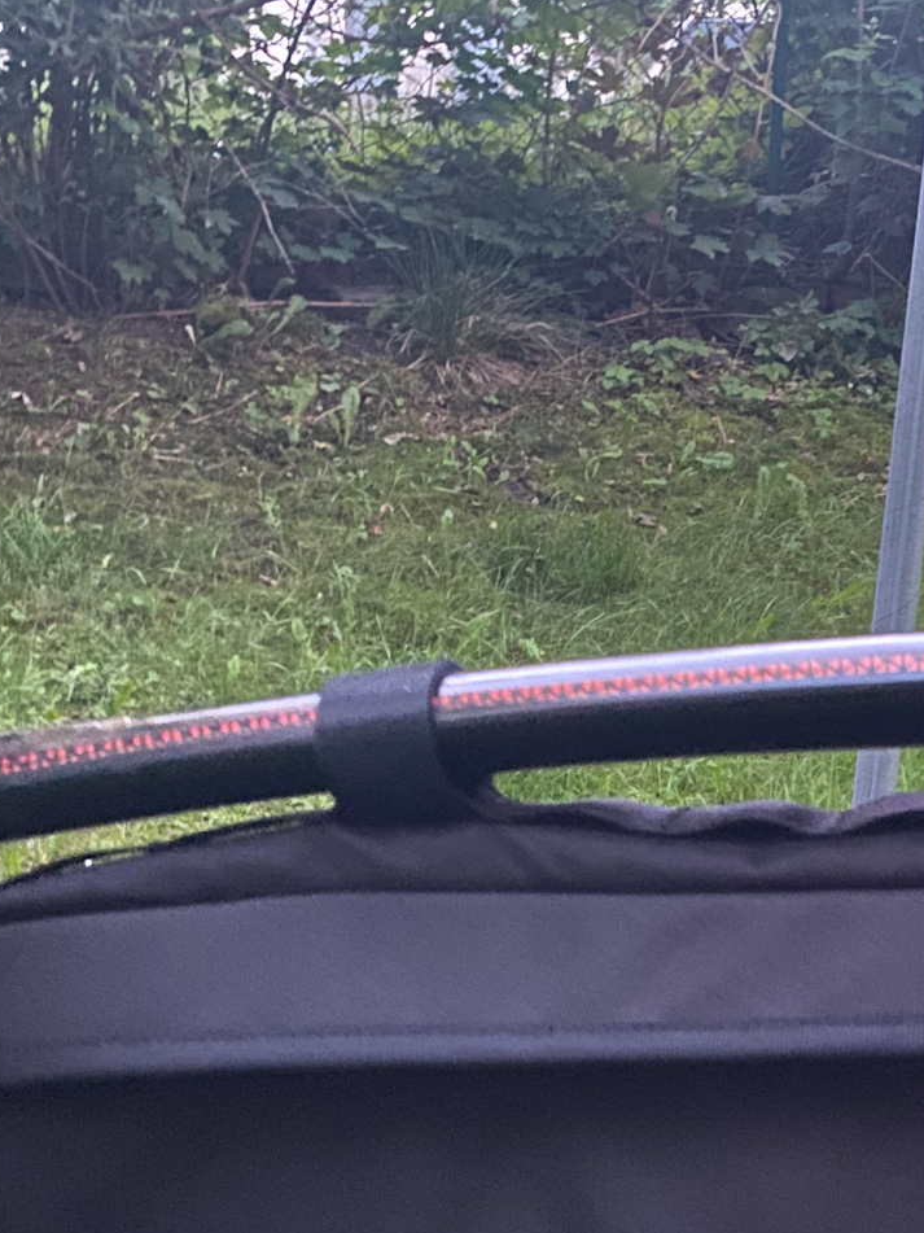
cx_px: 997
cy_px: 962
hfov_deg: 24.5
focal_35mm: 56
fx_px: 1994
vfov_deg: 33.5
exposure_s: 1/12
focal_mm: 4.25
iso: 500
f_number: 1.8
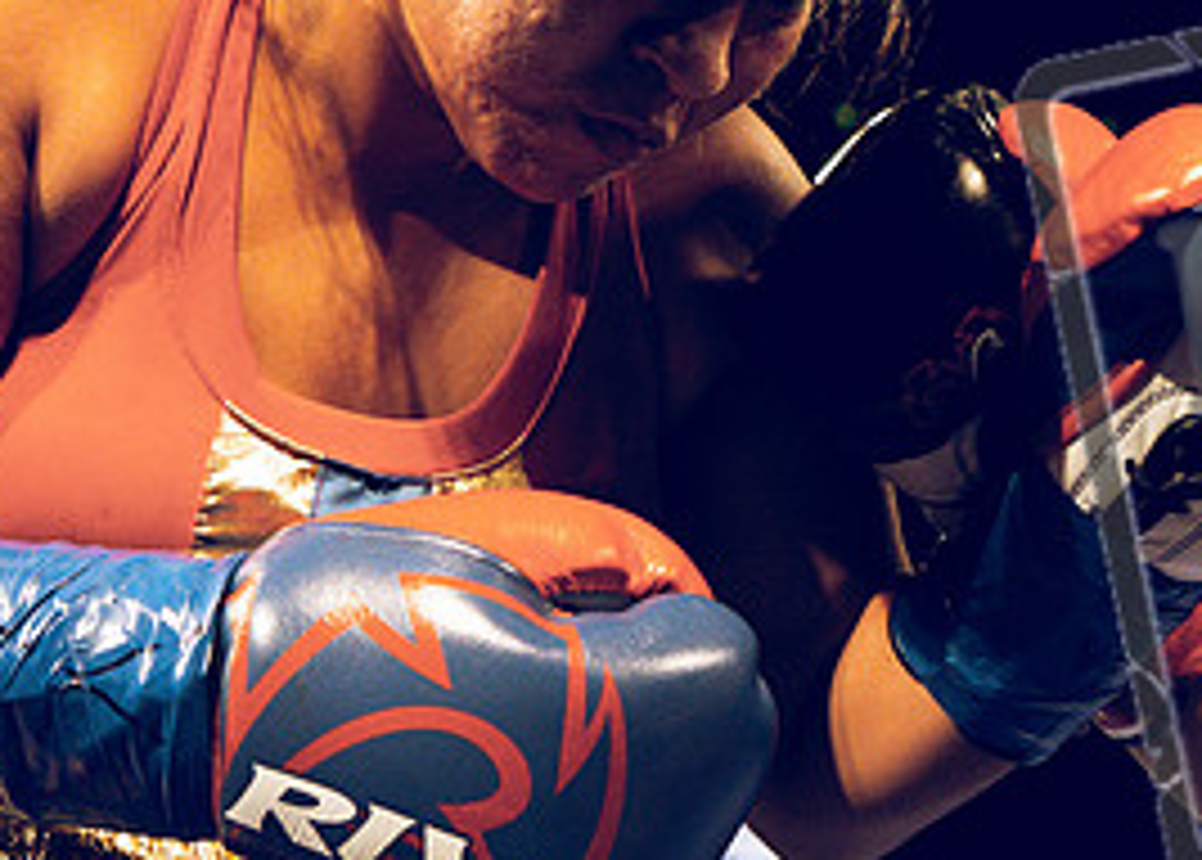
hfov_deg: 21.0
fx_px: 3211
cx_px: 924
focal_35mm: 94
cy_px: -6
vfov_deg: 15.0
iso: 3200
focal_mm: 38
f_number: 4
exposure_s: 1/800
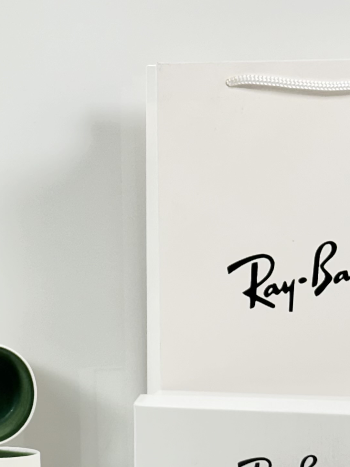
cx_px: -21
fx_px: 1806
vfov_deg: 14.7
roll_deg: +0.1
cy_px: 247
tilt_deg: -6.4
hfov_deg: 10.9
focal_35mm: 134
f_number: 1.78
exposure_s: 1/100
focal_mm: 6.86
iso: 50
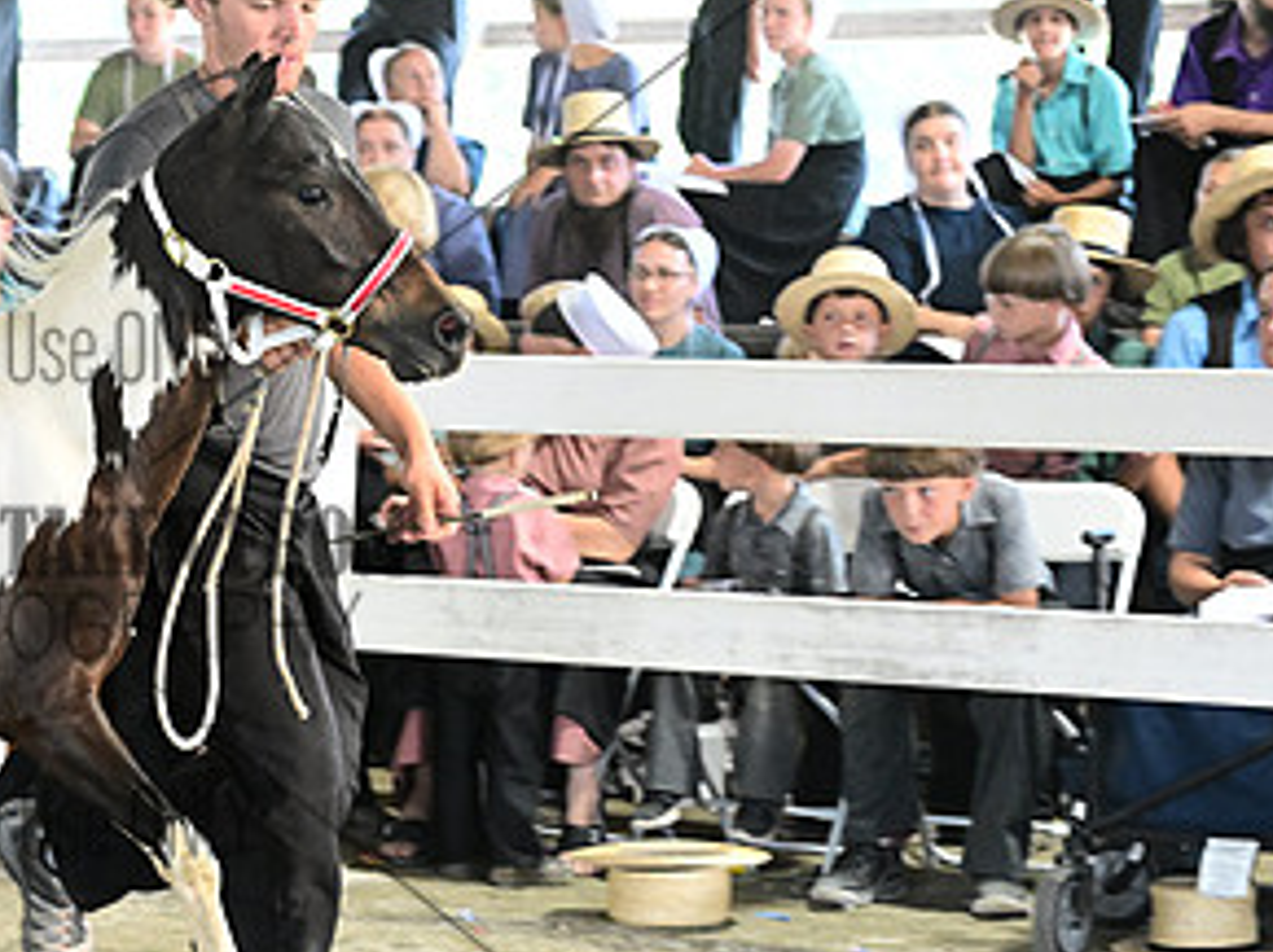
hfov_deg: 18.8
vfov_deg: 14.5
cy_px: 577
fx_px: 3748
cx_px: 26
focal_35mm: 102
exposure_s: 1/300
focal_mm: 53
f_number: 4
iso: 6400
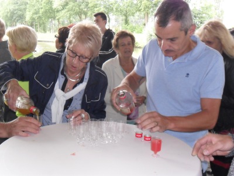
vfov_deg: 32.9
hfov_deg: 42.9
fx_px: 297
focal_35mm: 44
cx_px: 117
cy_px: 88
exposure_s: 1/45
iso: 320
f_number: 4.5
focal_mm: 7.8
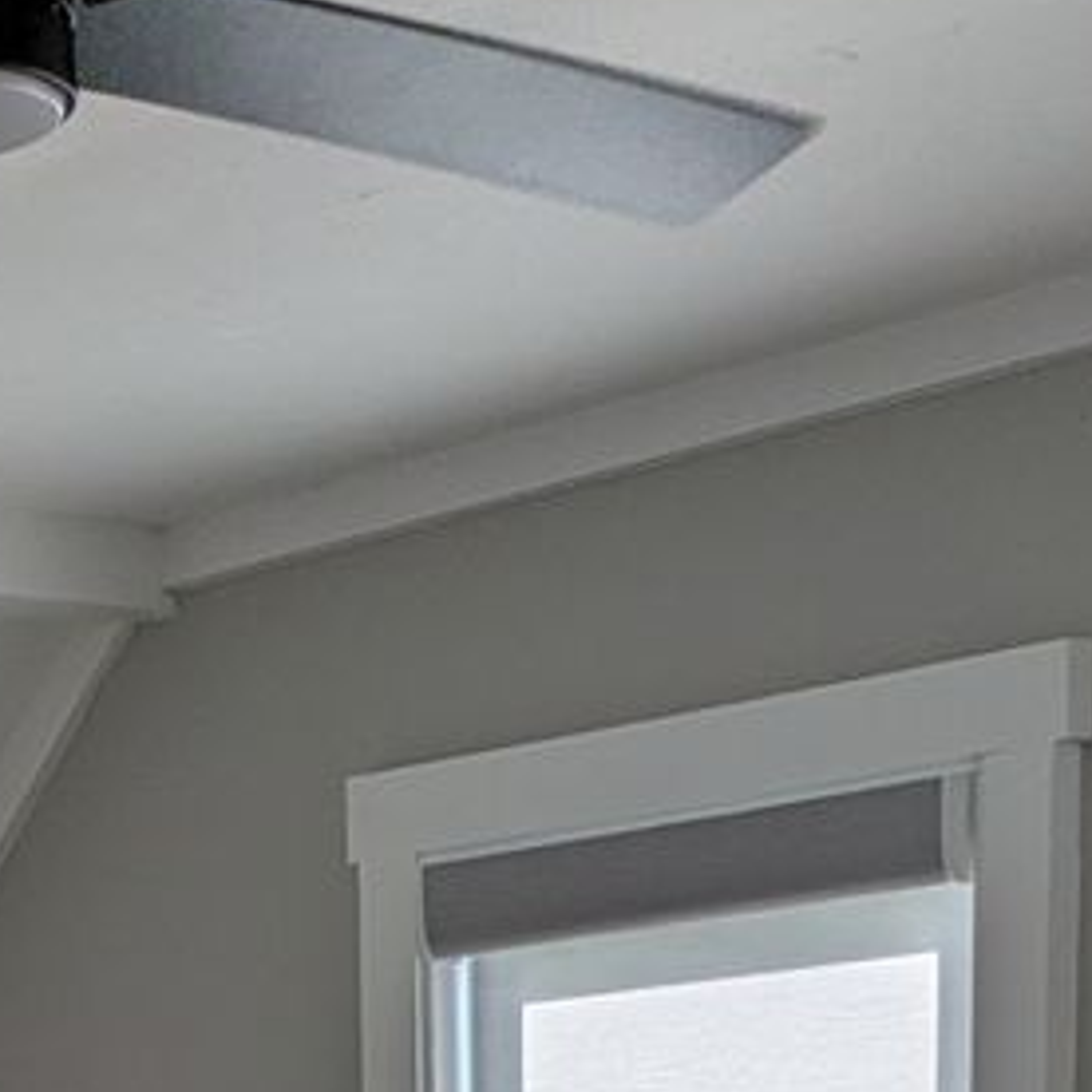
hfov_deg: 14.3
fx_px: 4283
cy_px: 2908
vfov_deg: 11.2
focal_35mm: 120
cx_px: -47
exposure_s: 1/271
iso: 41
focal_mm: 5.43
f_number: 1.89
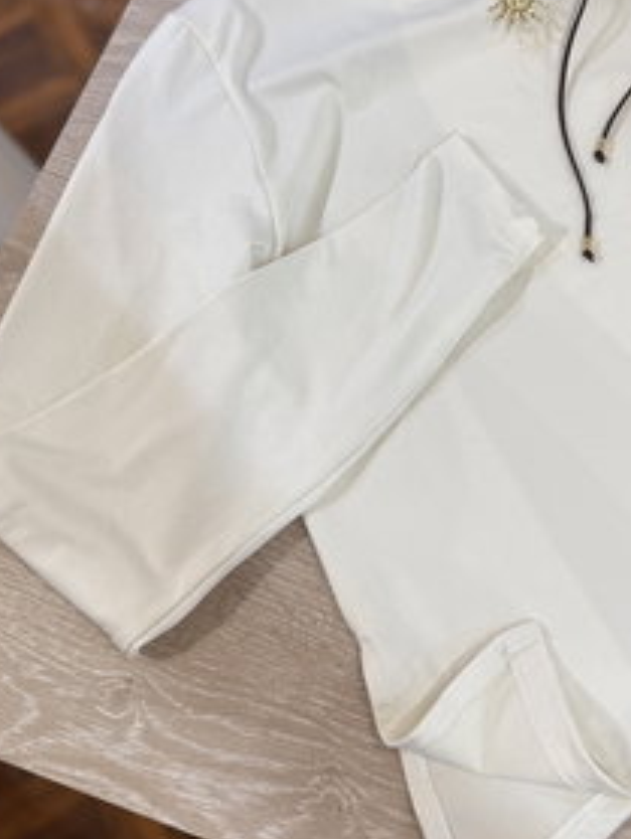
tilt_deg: -70.5
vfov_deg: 40.8
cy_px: 297
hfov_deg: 30.7
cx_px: 510
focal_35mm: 46
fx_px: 1116
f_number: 1.78
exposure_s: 1/100
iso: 64
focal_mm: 6.76
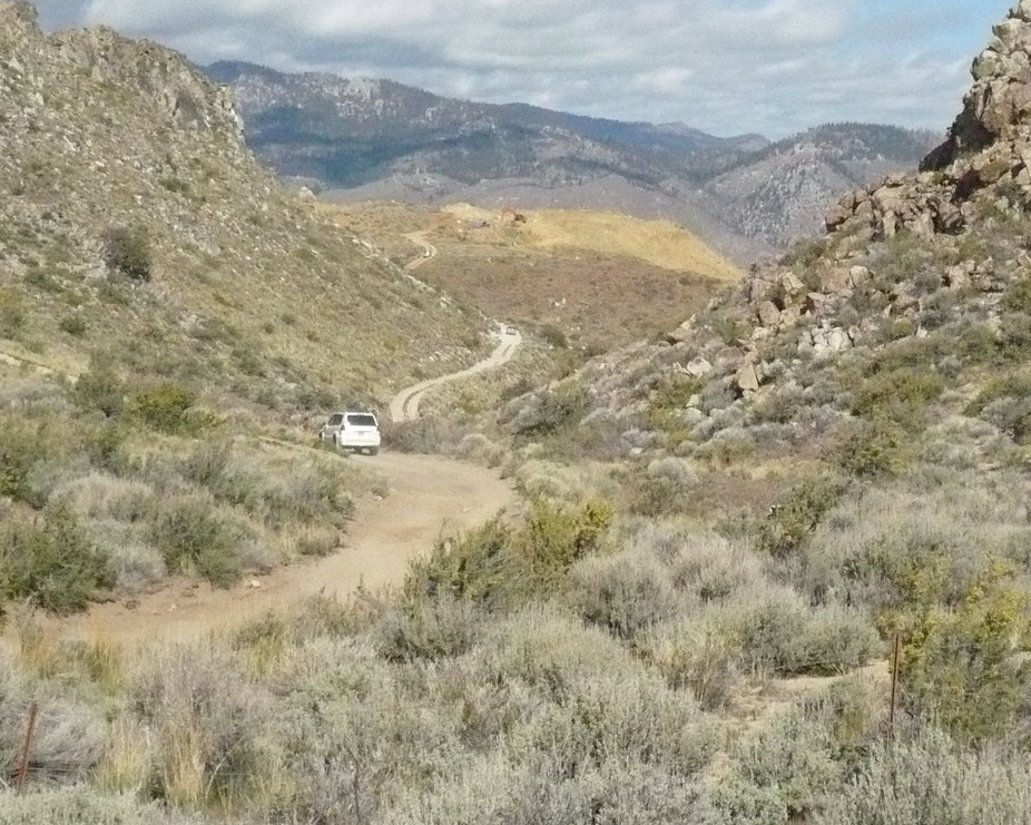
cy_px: 299
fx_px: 1800
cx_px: 628
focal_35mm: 59
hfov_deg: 31.8
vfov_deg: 25.7
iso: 800
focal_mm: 5.8
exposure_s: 1/2000
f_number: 8
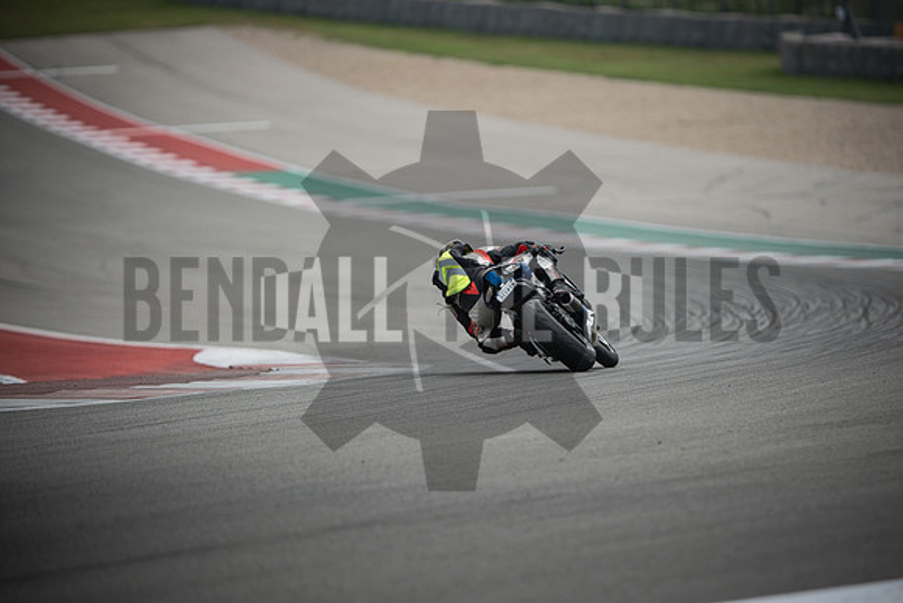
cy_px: 302
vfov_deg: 4.6
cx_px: 452
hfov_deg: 6.9
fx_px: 7526
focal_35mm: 300
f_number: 2
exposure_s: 1/4000
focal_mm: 200
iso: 400
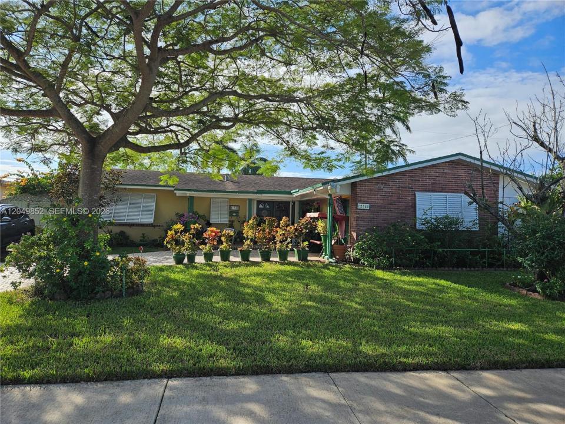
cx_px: 282
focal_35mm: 23
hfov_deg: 73.9
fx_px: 375
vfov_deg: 58.9
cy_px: 212
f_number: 1.8
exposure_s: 1/1584
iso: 32
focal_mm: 5.4
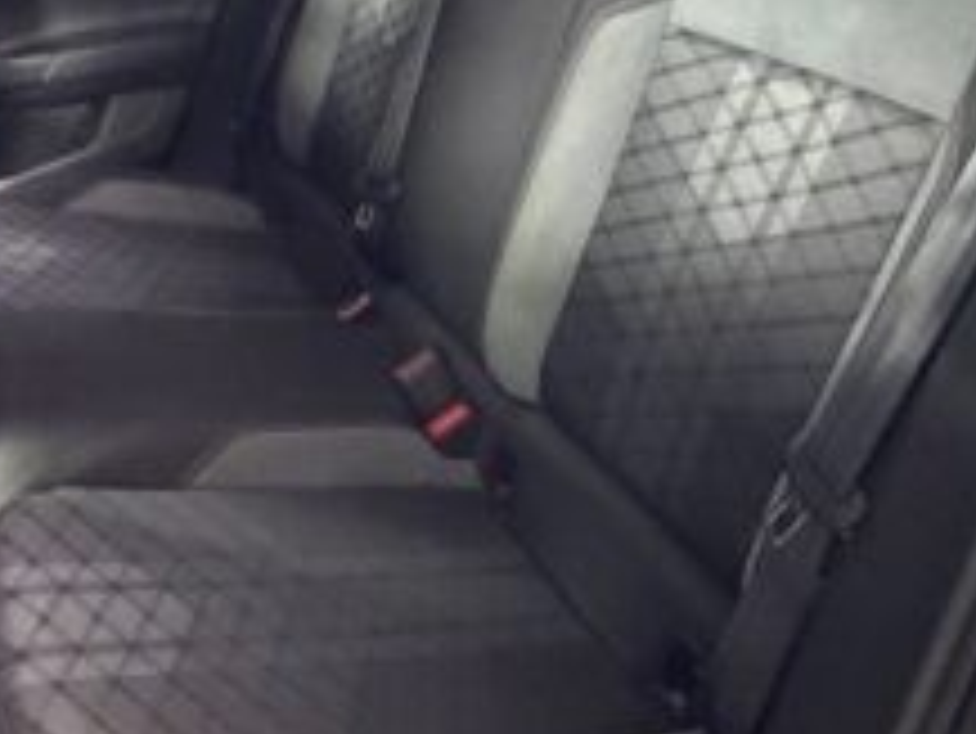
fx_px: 1128
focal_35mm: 40
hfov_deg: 46.6
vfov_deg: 35.6
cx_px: 400
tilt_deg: -24.2
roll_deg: +3.2
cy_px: 241
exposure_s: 1/58
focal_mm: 2.22
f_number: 2.2
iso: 1250
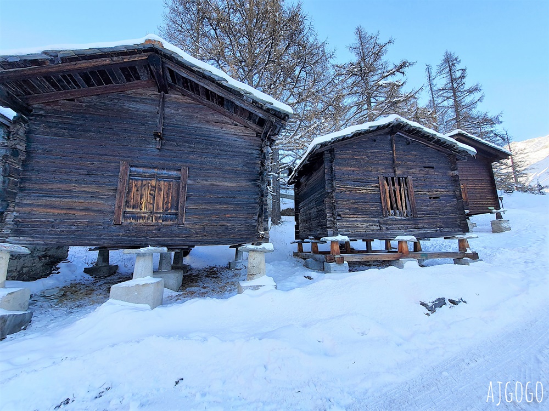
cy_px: 206
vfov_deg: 89.9
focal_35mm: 13
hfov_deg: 106.2
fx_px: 206
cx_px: 274
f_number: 2.2
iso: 50
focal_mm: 1.74
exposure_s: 1/254
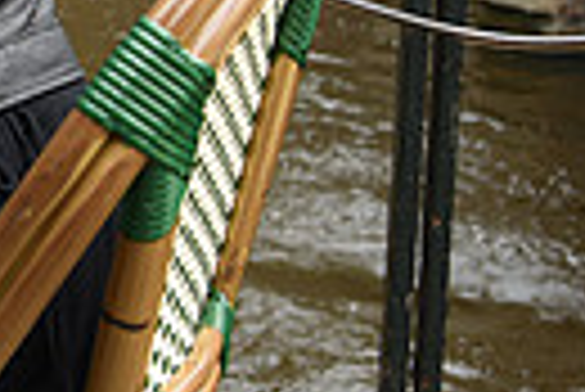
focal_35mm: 125
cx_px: -396
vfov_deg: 10.5
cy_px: -273
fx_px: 2033
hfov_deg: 14.7
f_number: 4.5
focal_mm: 28
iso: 200
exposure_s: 1/50
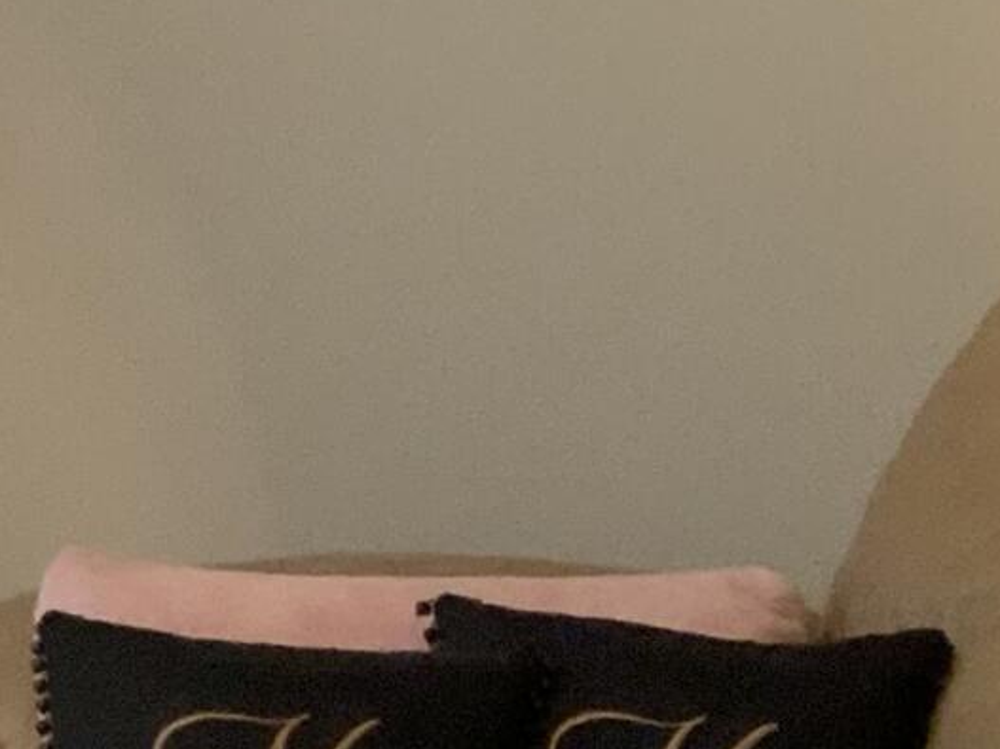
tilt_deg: -6.1
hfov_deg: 10.6
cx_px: -1268
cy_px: -46
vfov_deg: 8.9
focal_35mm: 165
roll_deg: -1.3
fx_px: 4765
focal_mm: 3
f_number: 1.8
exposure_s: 1/60
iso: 200
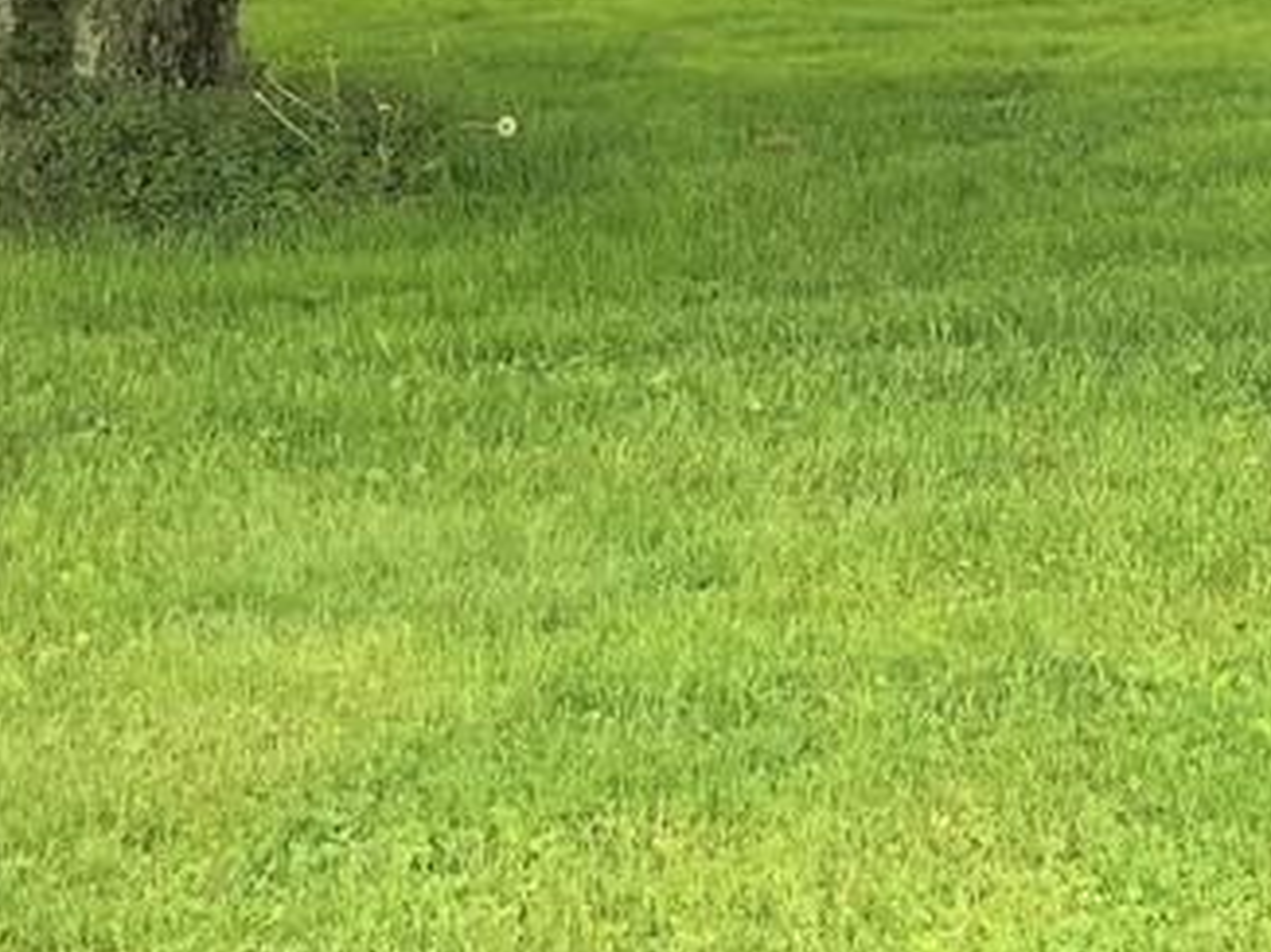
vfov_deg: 15.6
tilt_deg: +1.3
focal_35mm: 88
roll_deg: -0.2
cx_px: 1337
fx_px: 3229
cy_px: -406
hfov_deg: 21.3
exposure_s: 1/334
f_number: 1.8
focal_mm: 3.99
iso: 20
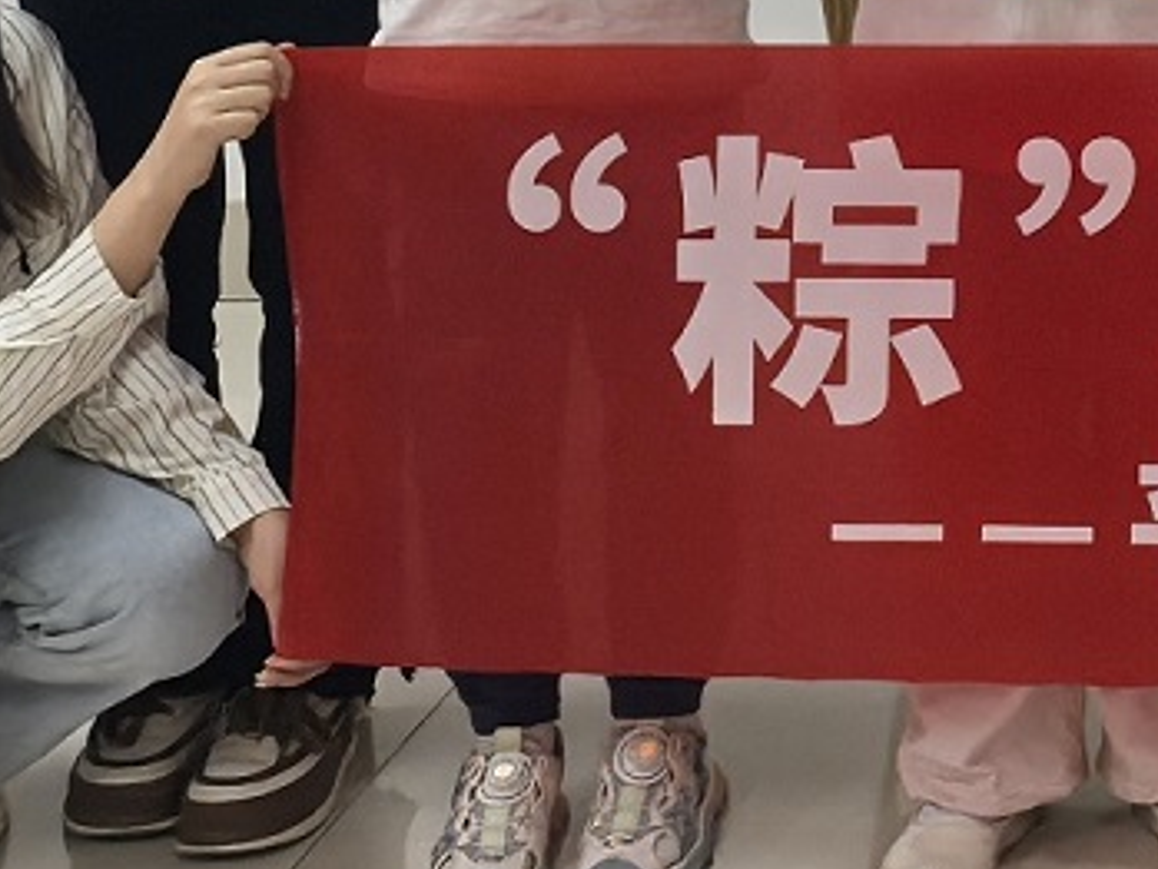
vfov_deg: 11.6
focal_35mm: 116
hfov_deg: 15.1
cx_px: 1978
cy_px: -831
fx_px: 3882
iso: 250
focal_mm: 6.98
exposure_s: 1/50
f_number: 4
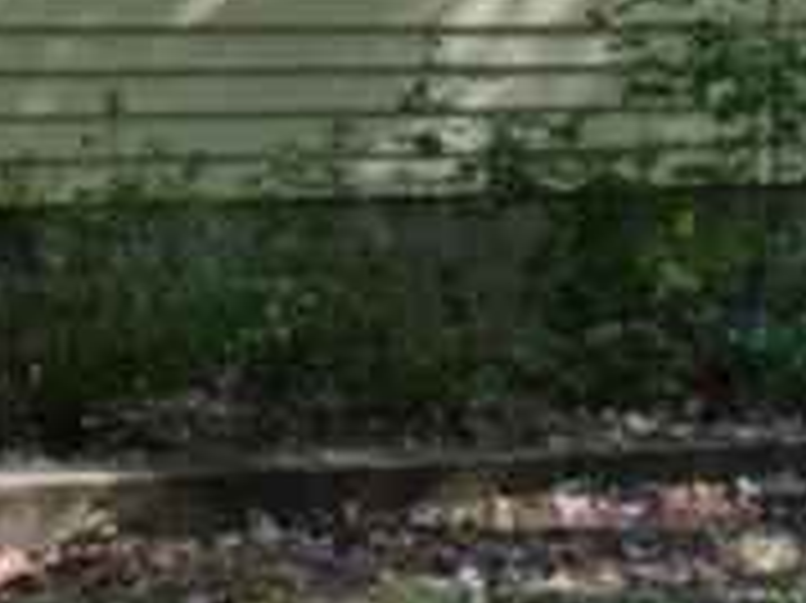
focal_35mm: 167
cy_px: -392
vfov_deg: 8.6
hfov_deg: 11.5
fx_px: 3886
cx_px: 1126
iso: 400
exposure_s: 1/125
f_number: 5.6
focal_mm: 18
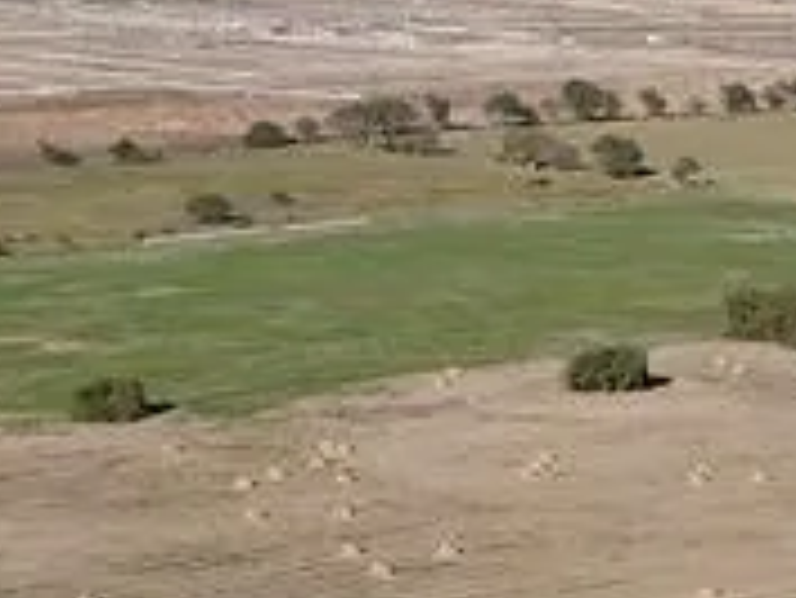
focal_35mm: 139
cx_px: 180
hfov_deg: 14.1
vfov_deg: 10.5
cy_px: 769
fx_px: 3198
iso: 110
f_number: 2.8
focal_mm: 4.55
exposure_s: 1/1000
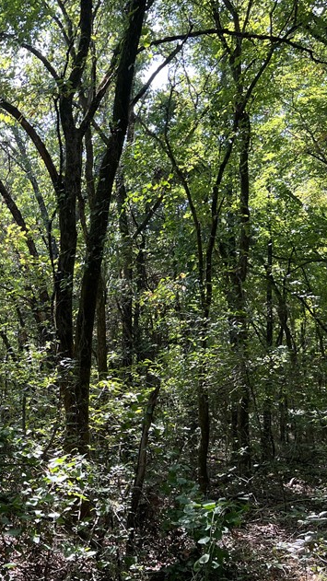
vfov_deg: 44.6
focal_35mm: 46
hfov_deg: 24.3
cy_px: 292
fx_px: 709
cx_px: -28
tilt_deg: +11.1
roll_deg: -3.0
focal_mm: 5.7
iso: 40
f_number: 1.5
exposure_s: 1/241
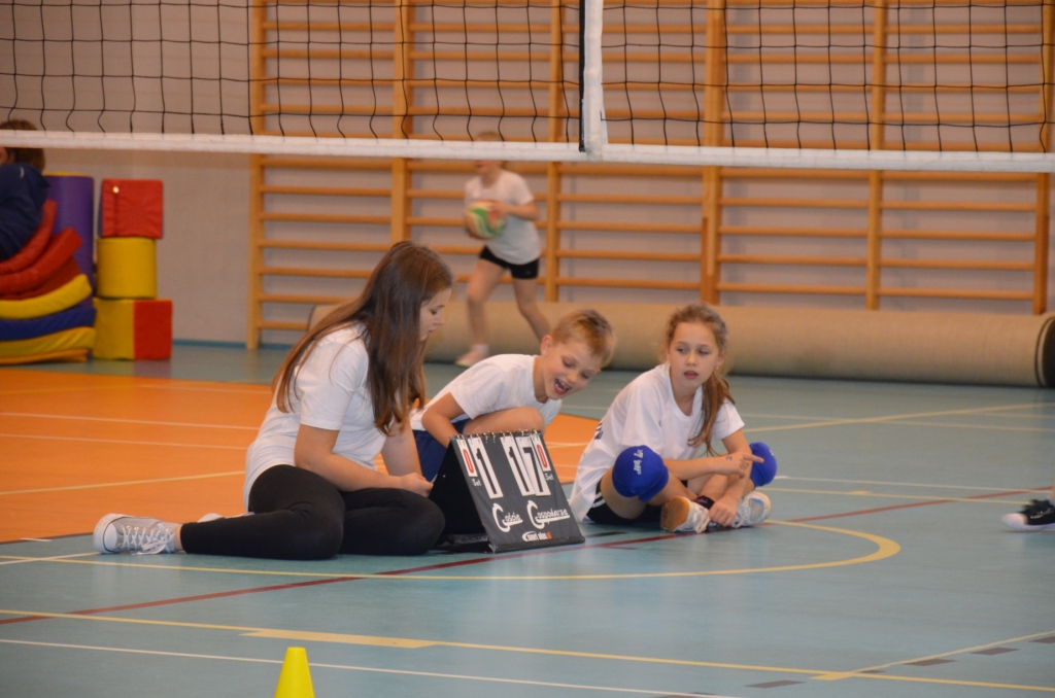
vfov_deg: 8.7
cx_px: 528
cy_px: 349
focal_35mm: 158
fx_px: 4606
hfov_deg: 13.1
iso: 1600
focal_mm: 105
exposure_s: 1/60
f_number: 5.6
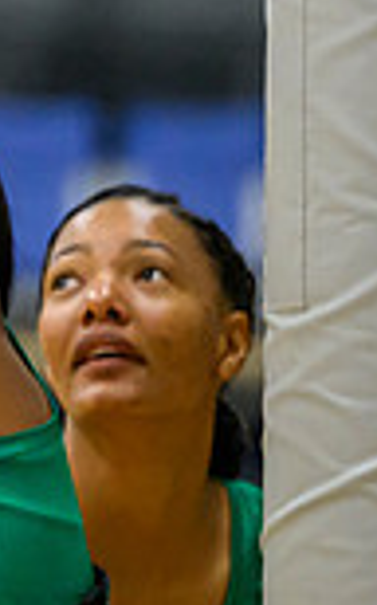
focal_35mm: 860
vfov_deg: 2.4
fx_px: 14164
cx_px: -738
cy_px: -51
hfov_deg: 1.5
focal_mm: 170
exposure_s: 1/1000
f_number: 3.2
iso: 4000
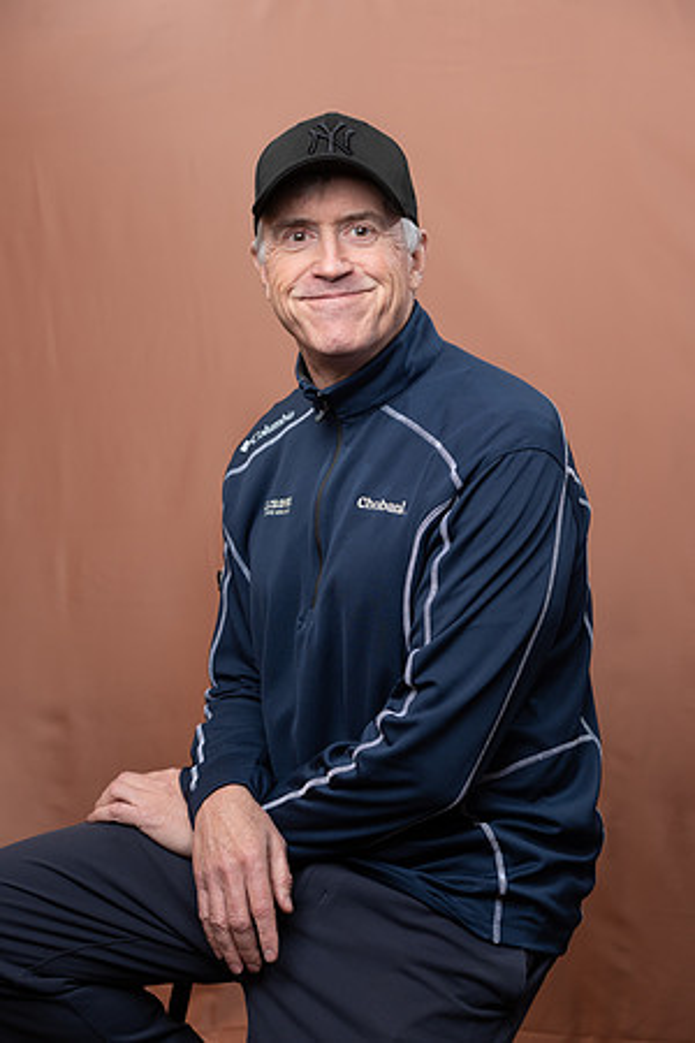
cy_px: 522
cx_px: 348
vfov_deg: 32.4
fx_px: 1795
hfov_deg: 21.9
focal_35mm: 62
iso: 320
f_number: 4
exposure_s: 1/160
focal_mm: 62
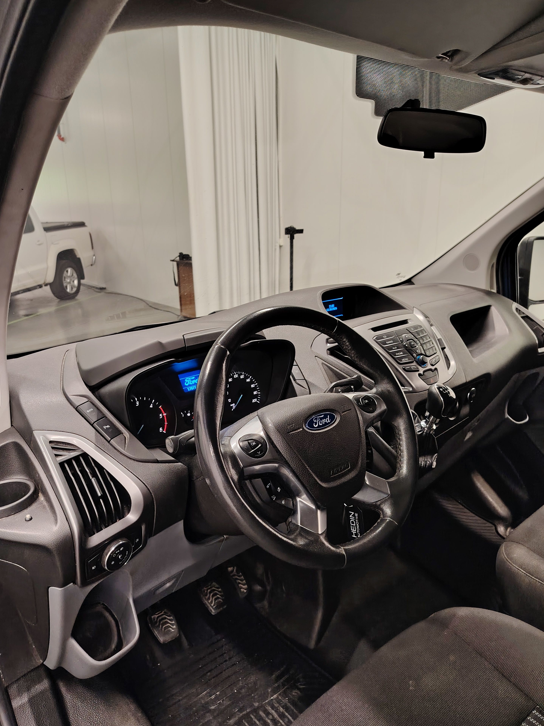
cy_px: 375
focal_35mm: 25
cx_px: 262
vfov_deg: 69.4
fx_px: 524
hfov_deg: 54.9
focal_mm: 5.25
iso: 619
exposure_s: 1/25
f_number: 1.75
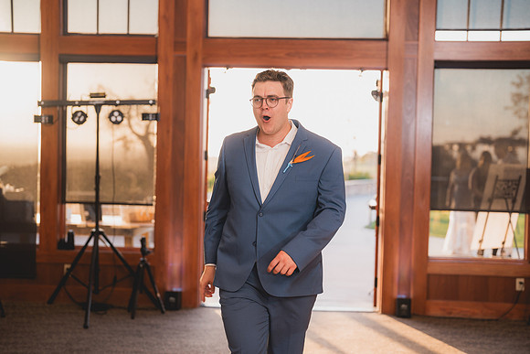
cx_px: 265
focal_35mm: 50
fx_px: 736
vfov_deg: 27.0
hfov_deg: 39.6
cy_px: 177
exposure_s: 1/250
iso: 125
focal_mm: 50
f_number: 1.8
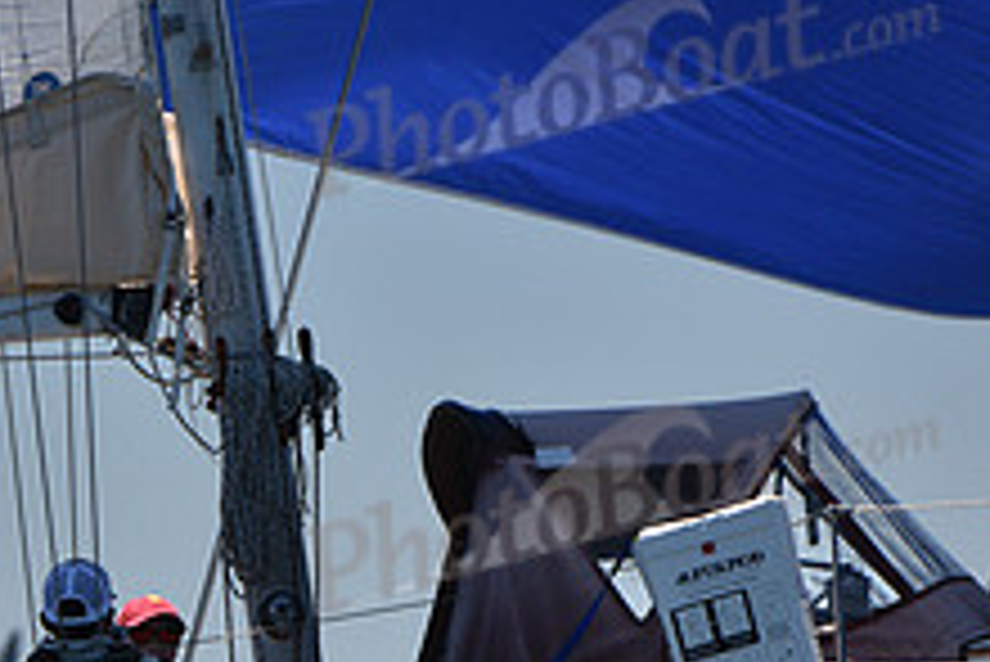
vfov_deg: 2.6
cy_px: 795
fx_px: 14502
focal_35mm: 527
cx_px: 76
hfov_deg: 3.9
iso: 250
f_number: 5.6
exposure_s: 1/800
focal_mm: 200
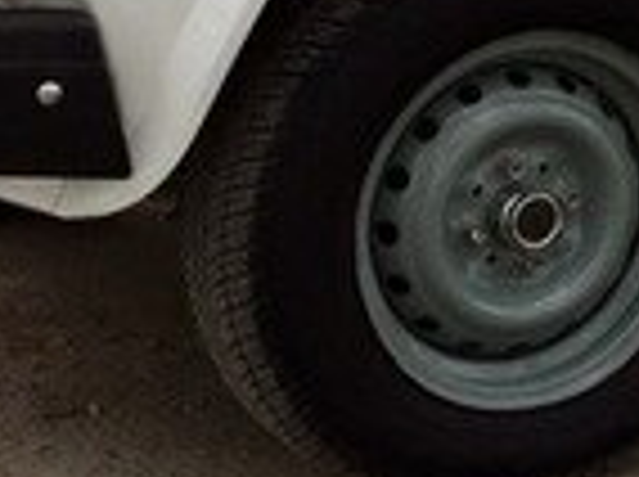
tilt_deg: -6.8
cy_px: 38
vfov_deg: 10.9
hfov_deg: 13.2
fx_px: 2488
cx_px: 1156
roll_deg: -4.8
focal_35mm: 135
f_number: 2.2
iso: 32
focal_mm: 4.15
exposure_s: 1/638
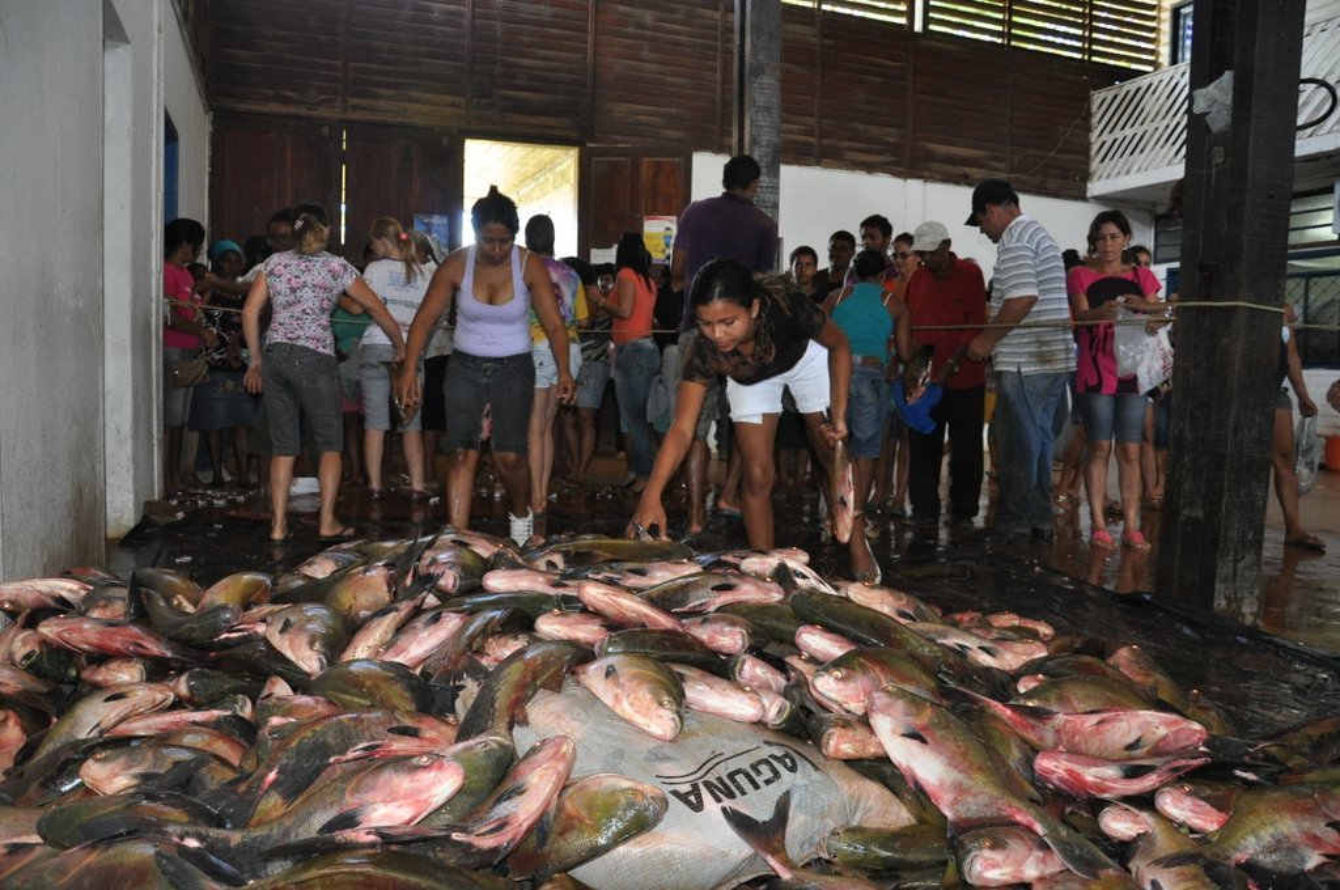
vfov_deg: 47.8
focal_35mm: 27
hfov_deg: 67.4
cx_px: 670
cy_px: 445
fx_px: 1004
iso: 800
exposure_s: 1/60
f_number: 3.5
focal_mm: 18
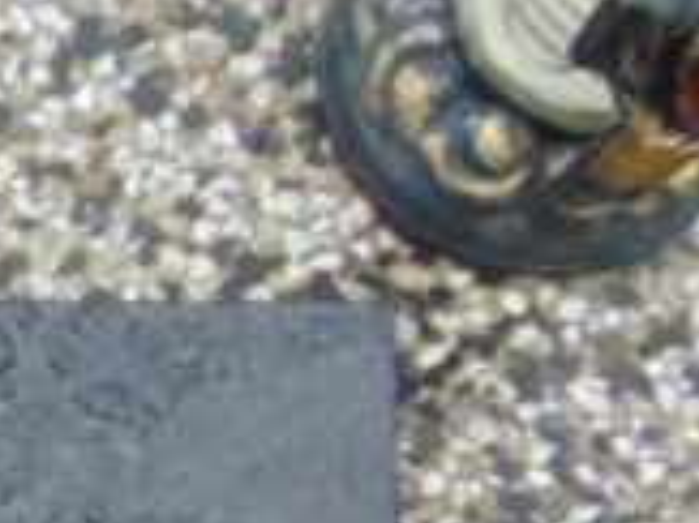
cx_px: -463
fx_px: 1977
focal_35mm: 98
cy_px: 883
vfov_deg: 13.7
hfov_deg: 17.3
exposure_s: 1/250
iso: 400
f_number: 3
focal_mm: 4.5
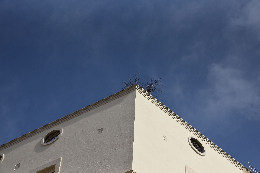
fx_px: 506
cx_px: 130
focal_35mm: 70
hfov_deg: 28.8
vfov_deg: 19.5
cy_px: 86
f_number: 11
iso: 1000
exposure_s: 1/4000
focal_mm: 70
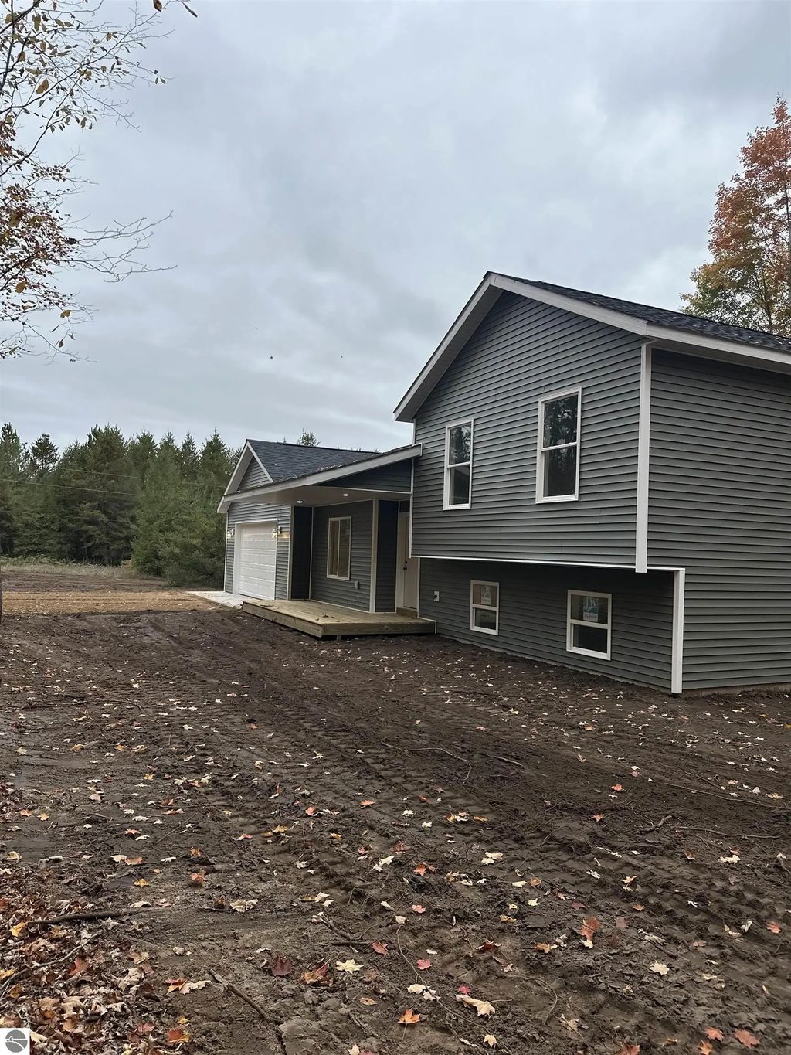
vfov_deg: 71.6
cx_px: 396
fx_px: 731
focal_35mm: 24
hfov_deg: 56.8
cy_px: 528
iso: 80
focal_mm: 6.86
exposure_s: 1/1289
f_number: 1.78
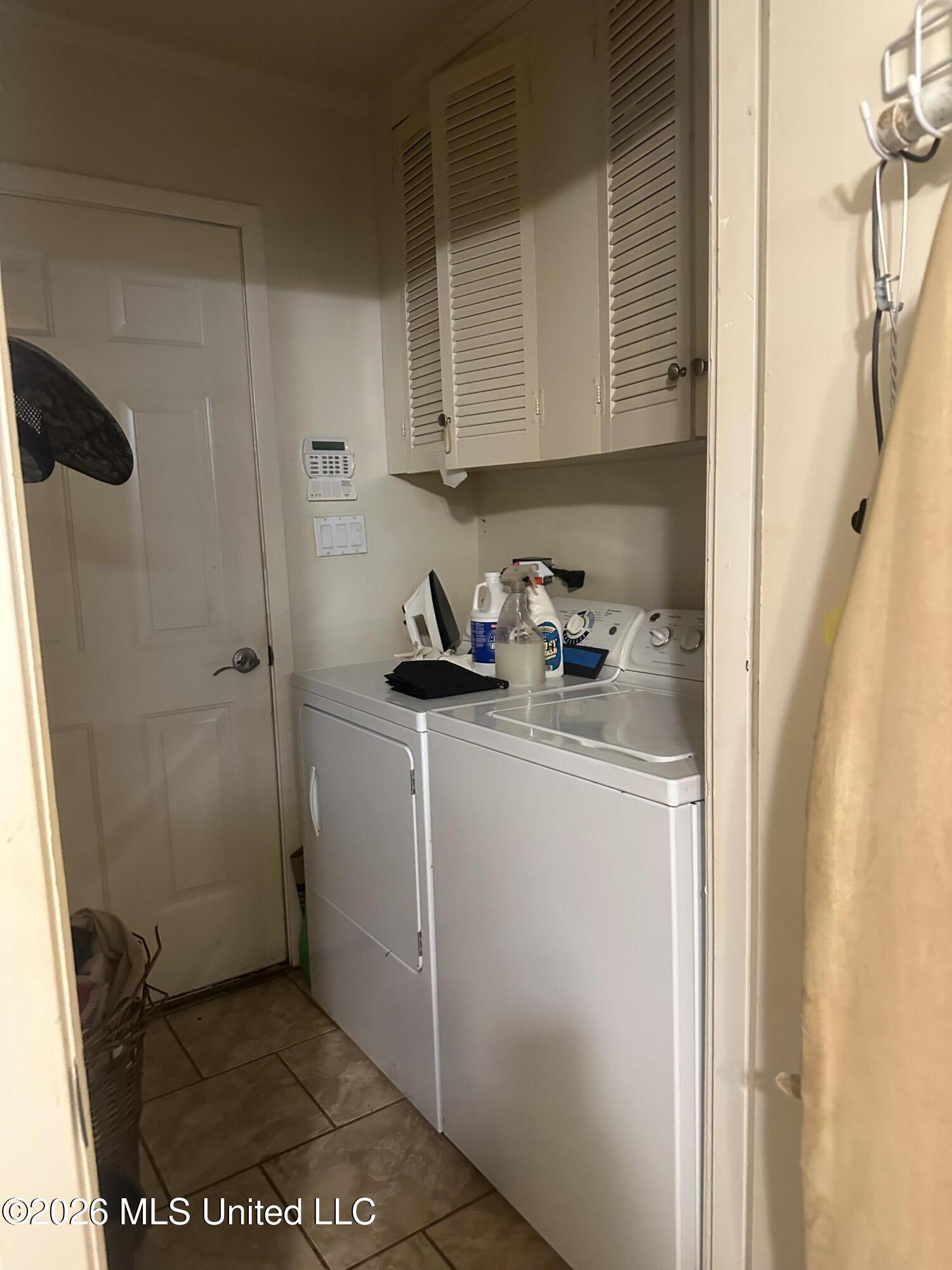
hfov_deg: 56.8
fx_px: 880
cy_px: 635
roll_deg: +1.2
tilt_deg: -10.3
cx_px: 476
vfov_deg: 71.6
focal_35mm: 24
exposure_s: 1/60
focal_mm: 6.86
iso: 800
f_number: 1.78
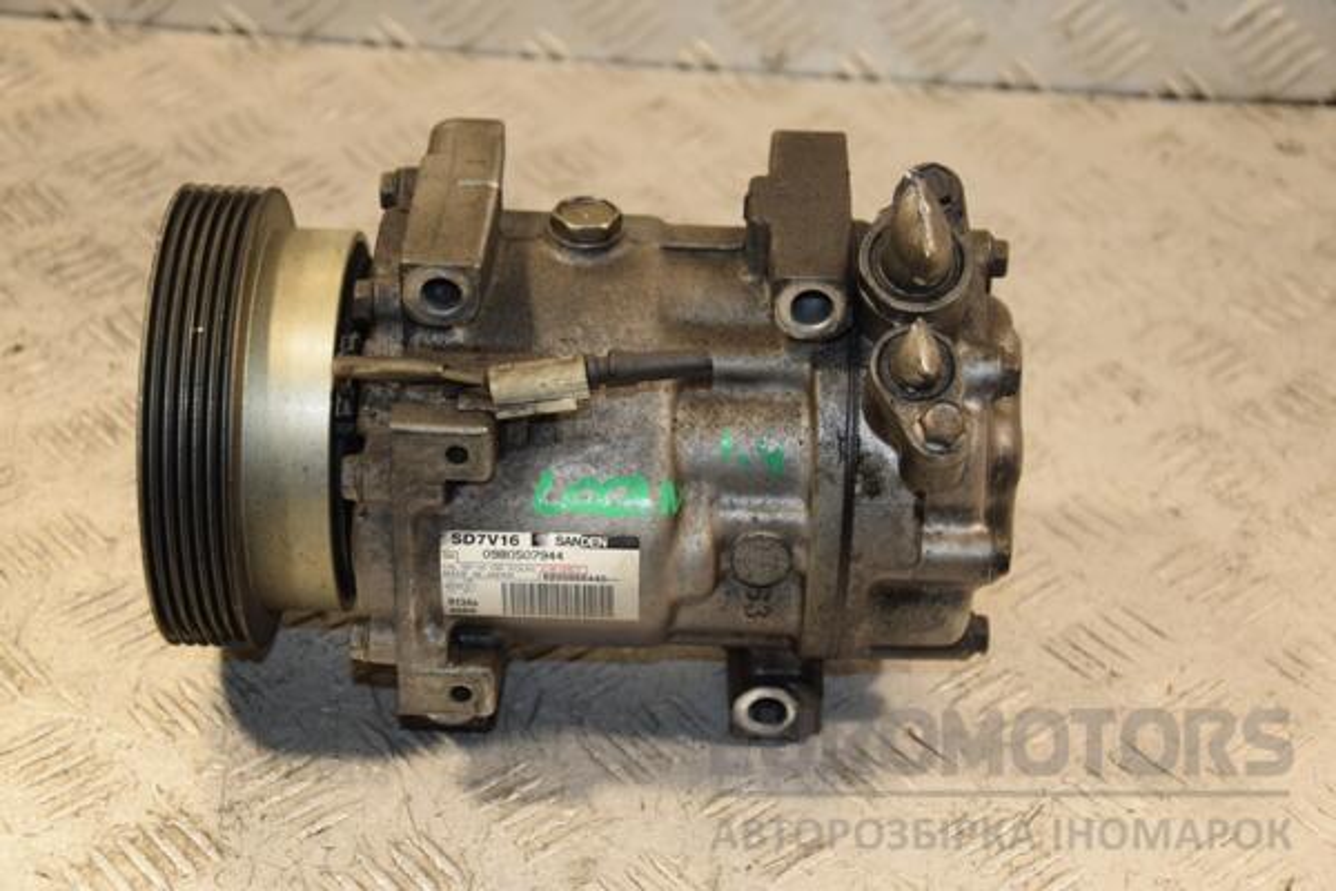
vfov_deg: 18.2
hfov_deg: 27.0
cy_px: 446
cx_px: 668
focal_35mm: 75
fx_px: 2783
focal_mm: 50
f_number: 5
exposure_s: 1/160
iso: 800
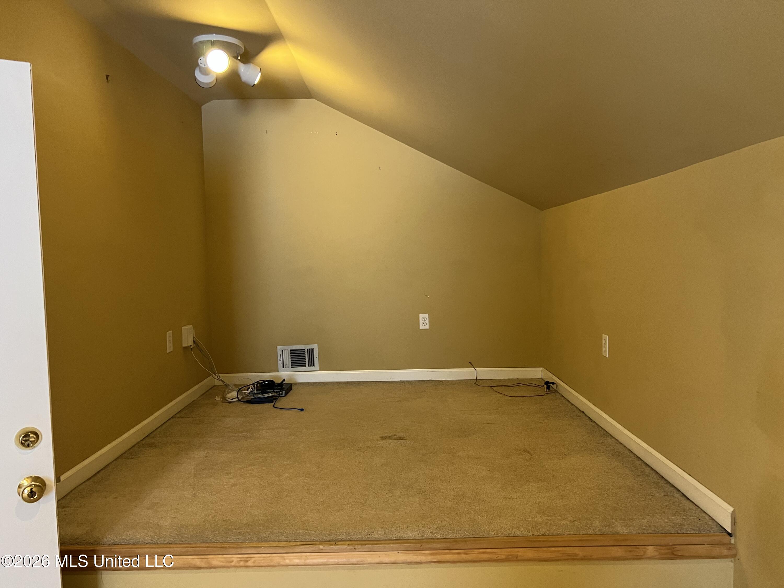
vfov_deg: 53.1
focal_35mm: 26
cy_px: 294
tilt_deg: -4.3
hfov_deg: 67.3
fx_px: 589
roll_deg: +1.2
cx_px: 392
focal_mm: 5.7
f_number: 1.5
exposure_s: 1/60
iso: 400
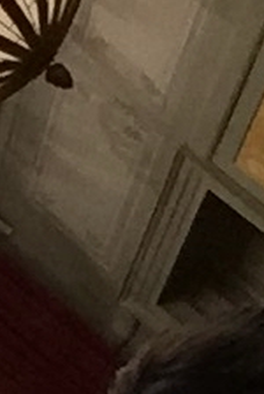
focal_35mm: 184
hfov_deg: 7.0
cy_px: 120
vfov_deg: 11.1
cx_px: -373
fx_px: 2018
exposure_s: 1/24
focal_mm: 2.65
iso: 320
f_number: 2.2
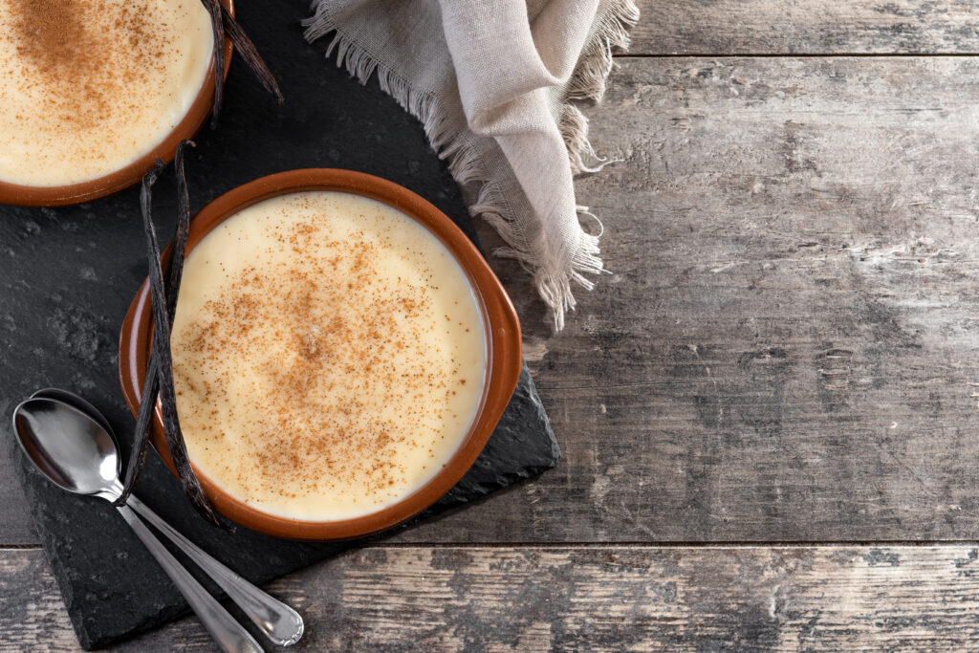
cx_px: 490
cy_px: 326
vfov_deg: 15.2
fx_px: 2448
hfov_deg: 22.6
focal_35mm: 90
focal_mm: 60
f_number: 4.5
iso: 100
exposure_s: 1/200
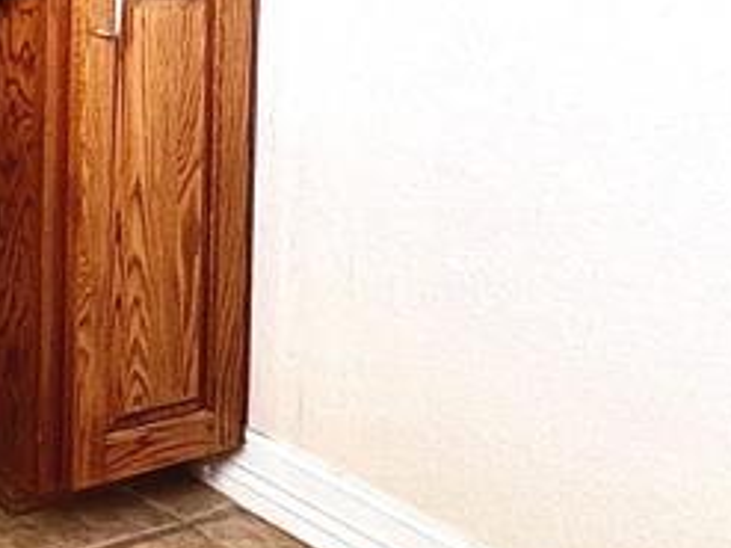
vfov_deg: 23.0
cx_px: -577
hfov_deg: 22.1
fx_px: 1140
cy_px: -219
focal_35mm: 54
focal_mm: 1.57
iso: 200
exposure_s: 1/99
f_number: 1.8
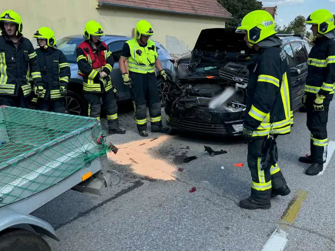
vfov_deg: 41.7
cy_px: 111
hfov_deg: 53.8
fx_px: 329
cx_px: 192
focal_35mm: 34
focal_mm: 6.76
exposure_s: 1/2041
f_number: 1.78
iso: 80
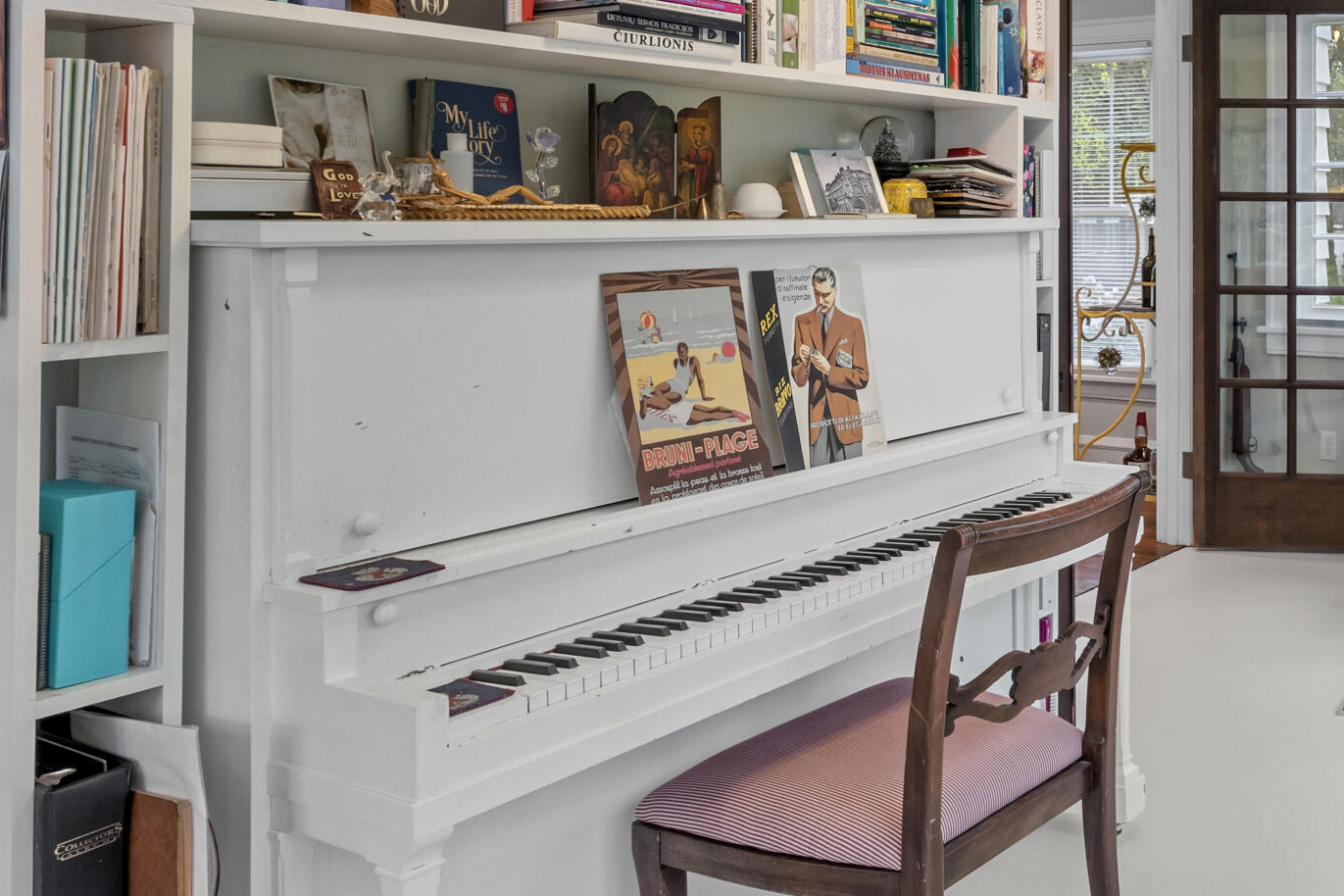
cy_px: 191
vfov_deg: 36.7
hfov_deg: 46.9
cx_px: 1293
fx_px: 1307
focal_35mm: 35
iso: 1000
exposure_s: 1/6
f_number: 9
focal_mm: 16
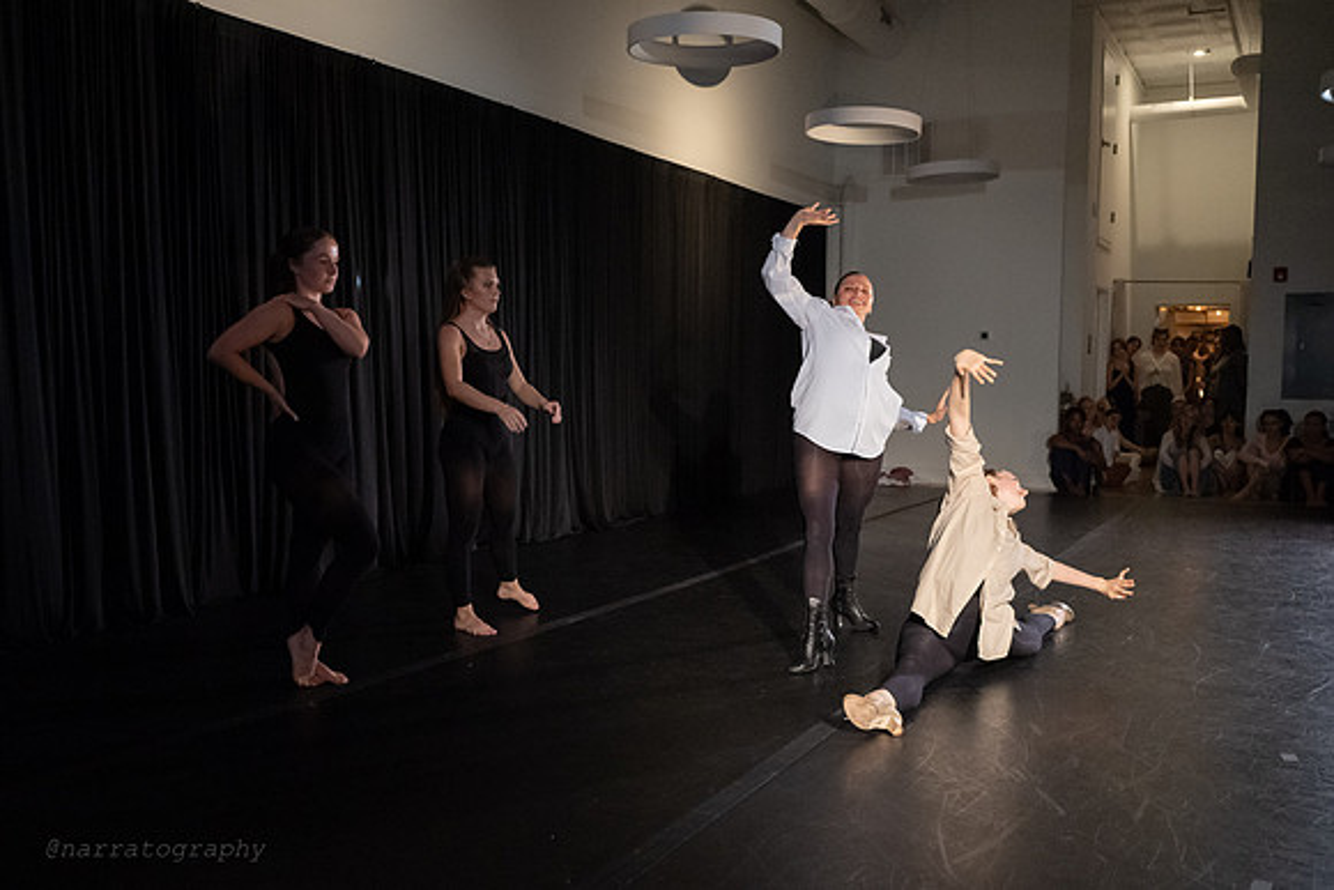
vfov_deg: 37.9
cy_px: 449
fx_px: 1297
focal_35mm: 35
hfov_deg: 54.4
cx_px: 629
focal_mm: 31
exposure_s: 1/400
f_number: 4
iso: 6400
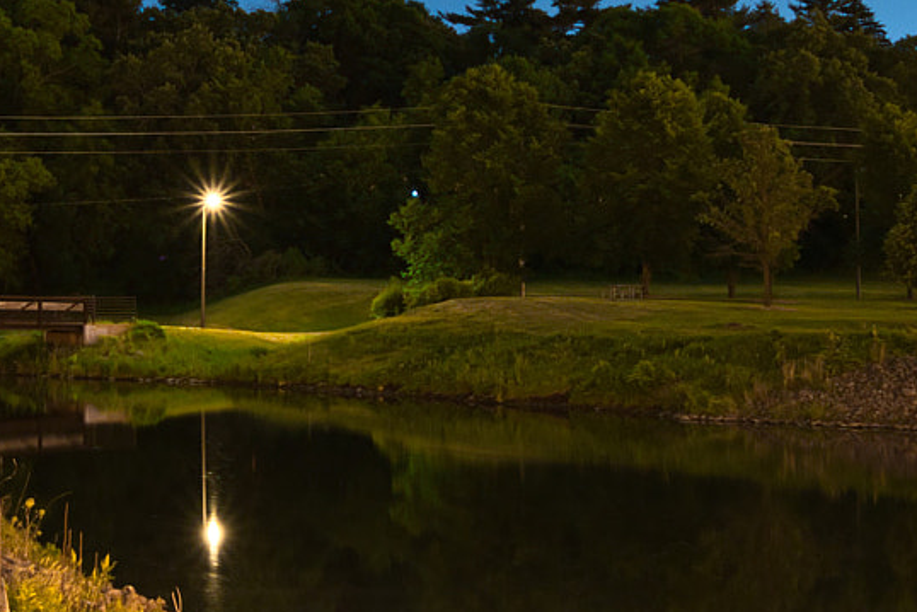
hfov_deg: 19.4
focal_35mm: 104
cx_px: 184
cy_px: 222
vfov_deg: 13.2
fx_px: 2650
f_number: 6.3
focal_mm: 35
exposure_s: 20
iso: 800
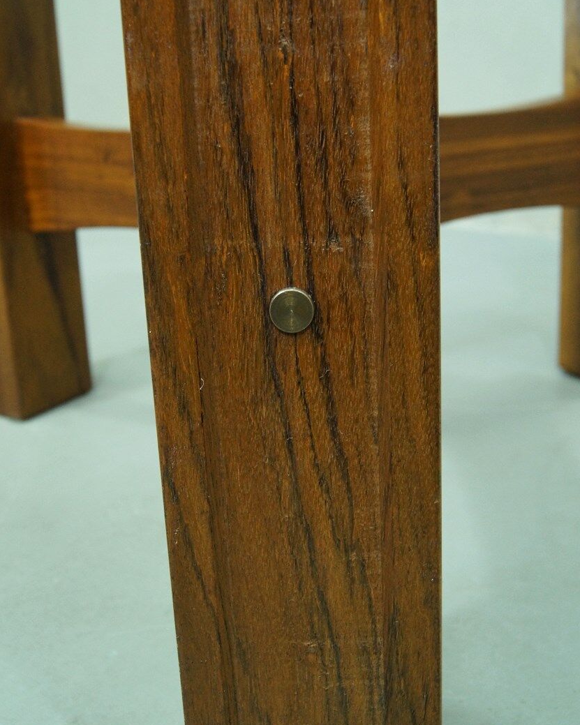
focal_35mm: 94
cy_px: 313
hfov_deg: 16.4
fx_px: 2008
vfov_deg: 20.5
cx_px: 291
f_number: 8
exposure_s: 1/13
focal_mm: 55
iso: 800
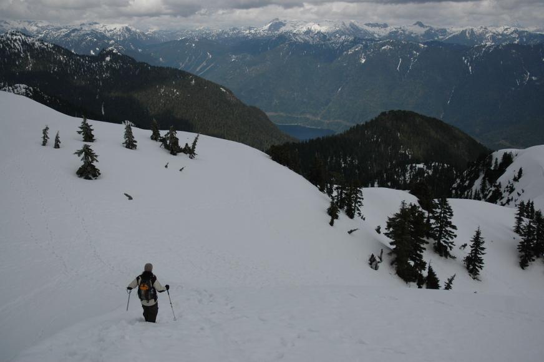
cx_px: 272
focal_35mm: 36
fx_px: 544
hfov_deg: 53.2
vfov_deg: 36.8
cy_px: 181
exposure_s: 1/3200
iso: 200
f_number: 3.8
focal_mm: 24
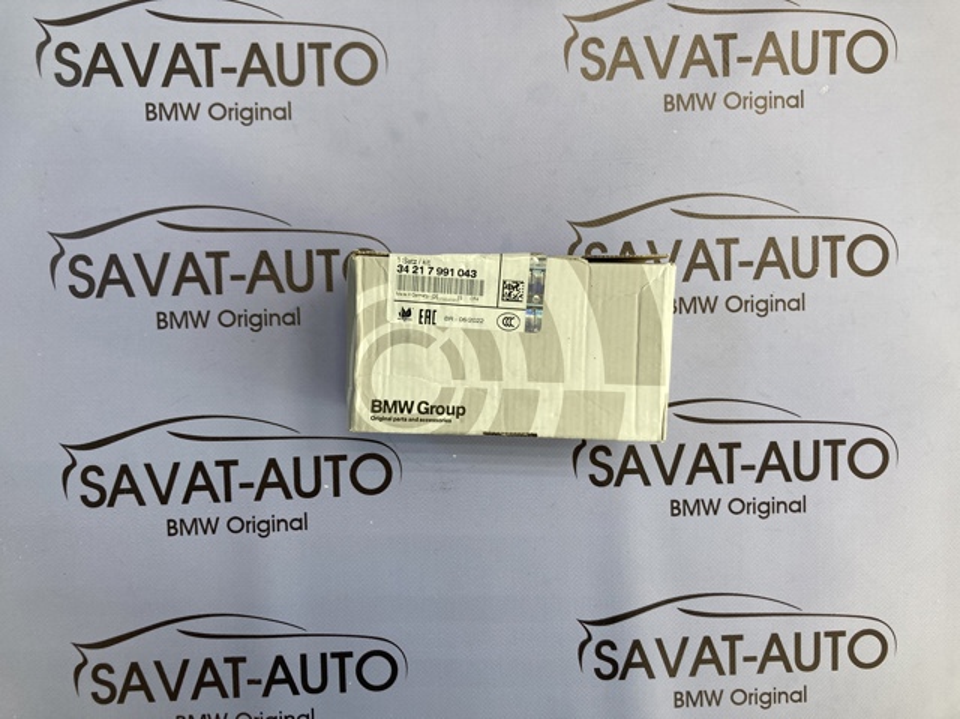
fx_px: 776
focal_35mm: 28
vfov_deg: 49.7
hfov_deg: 63.5
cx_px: 480
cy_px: 360
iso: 64
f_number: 1.8
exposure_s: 1/120
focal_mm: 3.99
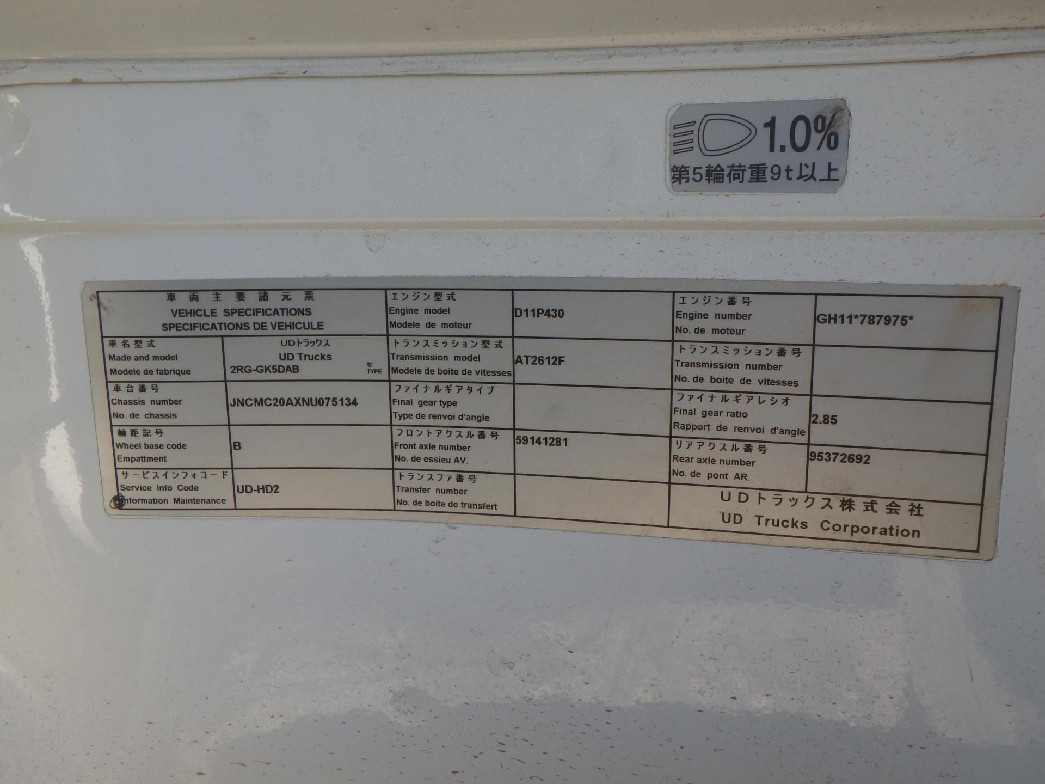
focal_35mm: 29
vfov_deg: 48.2
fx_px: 875
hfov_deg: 61.7
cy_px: 392
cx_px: 522
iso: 125
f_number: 4.6
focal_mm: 5.2
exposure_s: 1/125
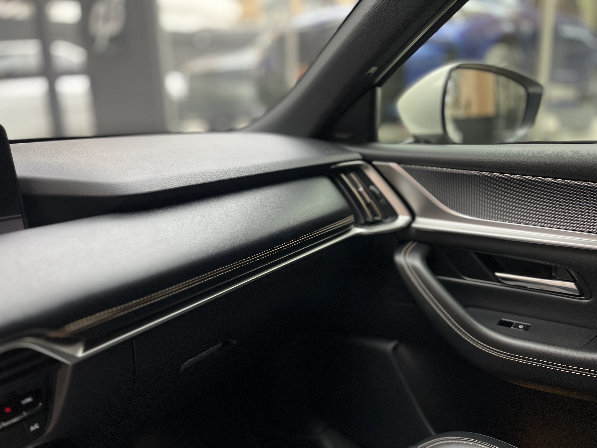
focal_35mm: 26
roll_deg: +1.9
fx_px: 448
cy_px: 224
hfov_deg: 67.3
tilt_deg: -15.0
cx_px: 298
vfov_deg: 53.1
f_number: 1.6
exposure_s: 1/121
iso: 125
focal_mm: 5.1
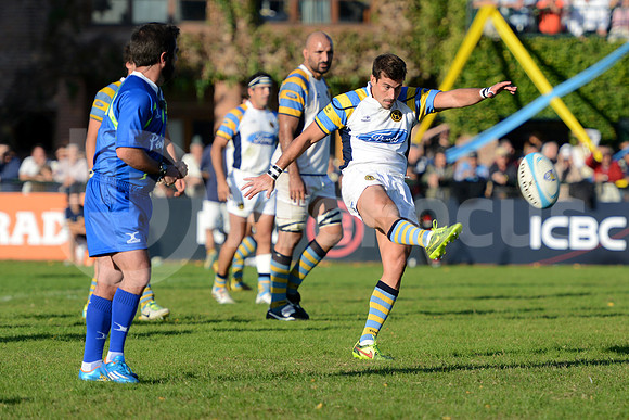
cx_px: 314
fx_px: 4019
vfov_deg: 6.0
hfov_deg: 8.9
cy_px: 210
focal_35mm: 230
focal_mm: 230
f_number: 4
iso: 400
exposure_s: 1/1600
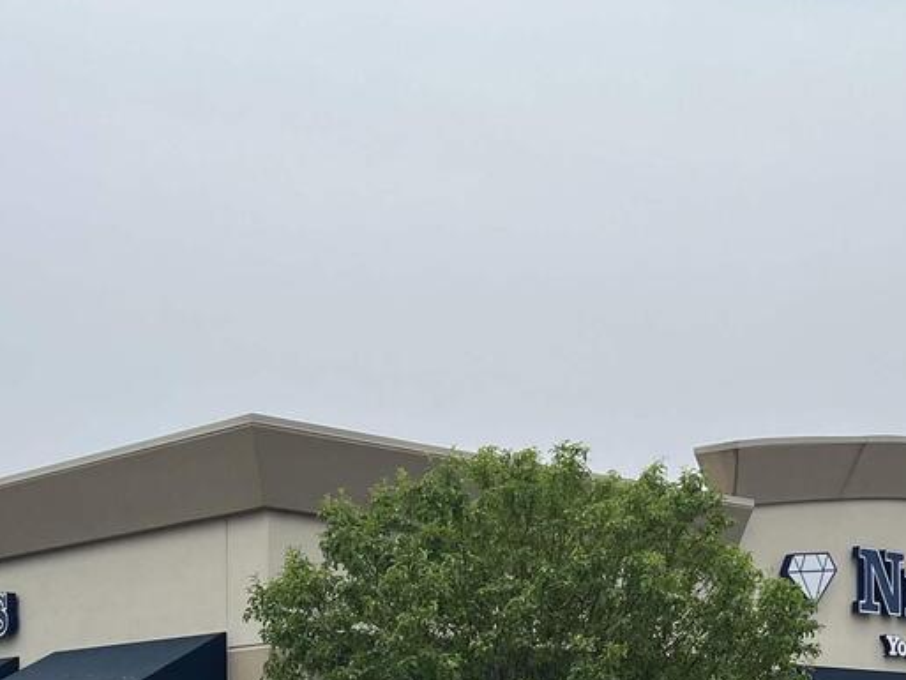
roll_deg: +0.6
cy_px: 740
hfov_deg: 26.3
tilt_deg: +1.1
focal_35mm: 73
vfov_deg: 19.4
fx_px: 1911
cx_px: 676
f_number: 1.5
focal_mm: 5.7
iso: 50
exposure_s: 1/3968
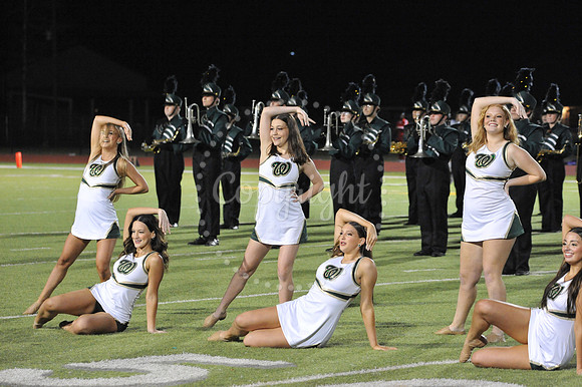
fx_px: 2424
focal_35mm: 150
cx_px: 291
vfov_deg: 9.1
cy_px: 194
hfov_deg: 13.7
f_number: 6.3
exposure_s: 1/160
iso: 6400
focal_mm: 150
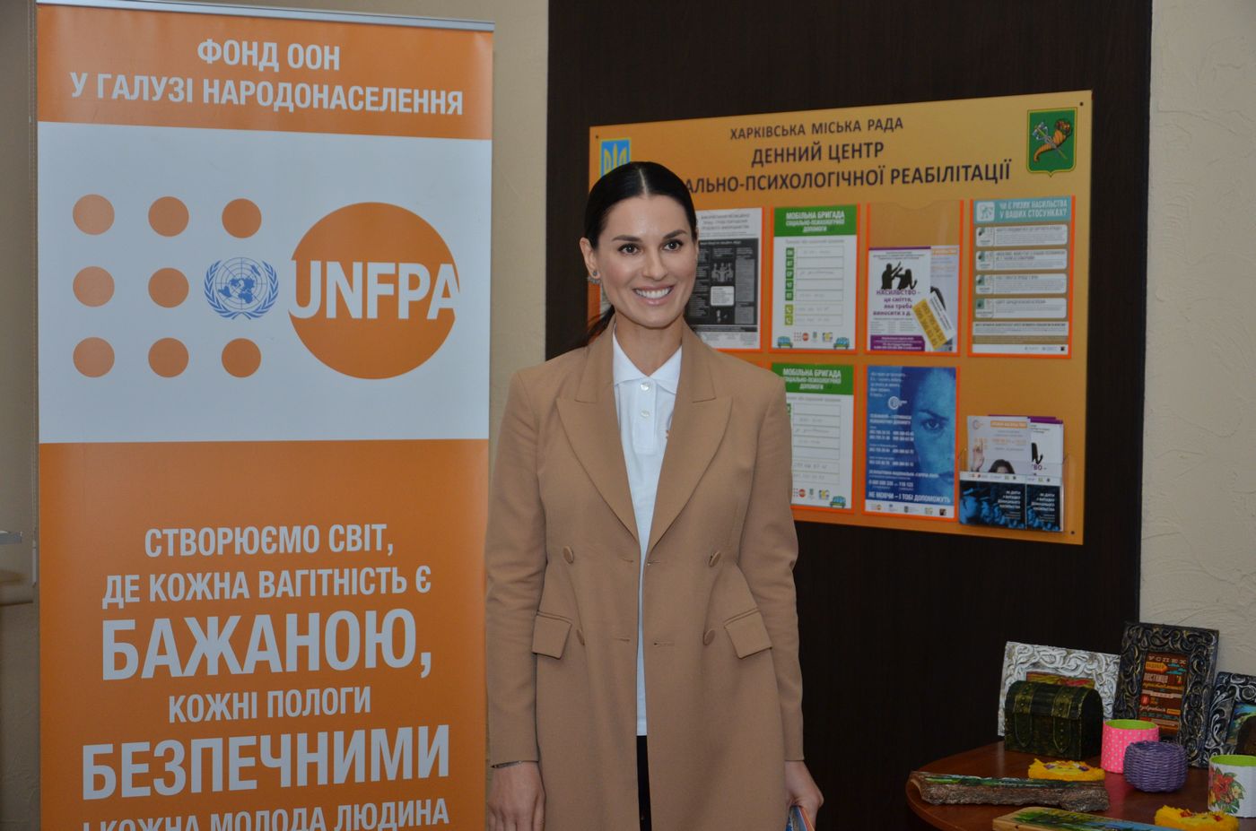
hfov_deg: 35.1
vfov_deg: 23.7
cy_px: 416
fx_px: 1984
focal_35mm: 57
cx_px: 628
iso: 640
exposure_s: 1/250
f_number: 4.5
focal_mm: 38
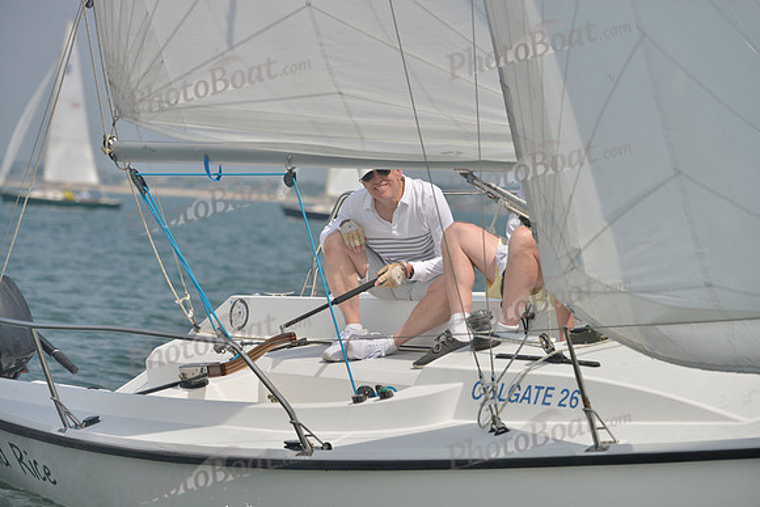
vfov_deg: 5.1
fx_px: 5701
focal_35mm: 270
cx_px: 380
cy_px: 254
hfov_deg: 7.6
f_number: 9
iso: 200
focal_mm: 270
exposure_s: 1/1000
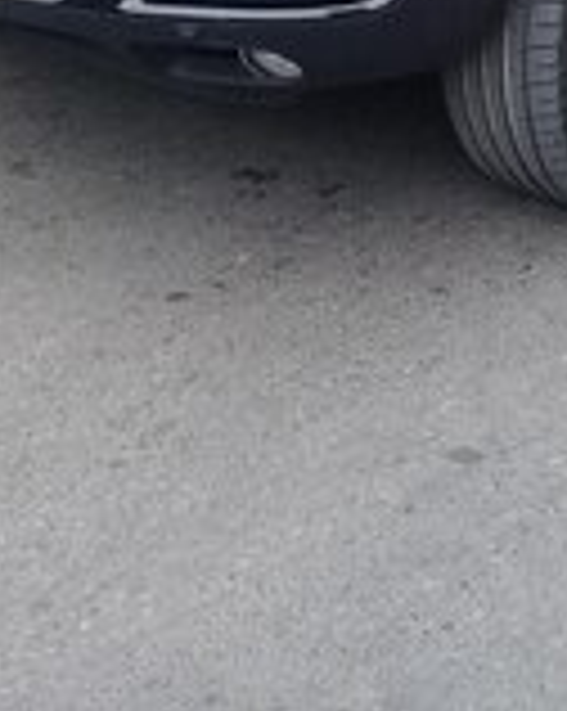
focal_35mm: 95
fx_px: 1997
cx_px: 526
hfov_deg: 15.9
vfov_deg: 17.8
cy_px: -396
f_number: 2.2
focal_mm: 3.3
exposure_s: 1/142
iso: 50
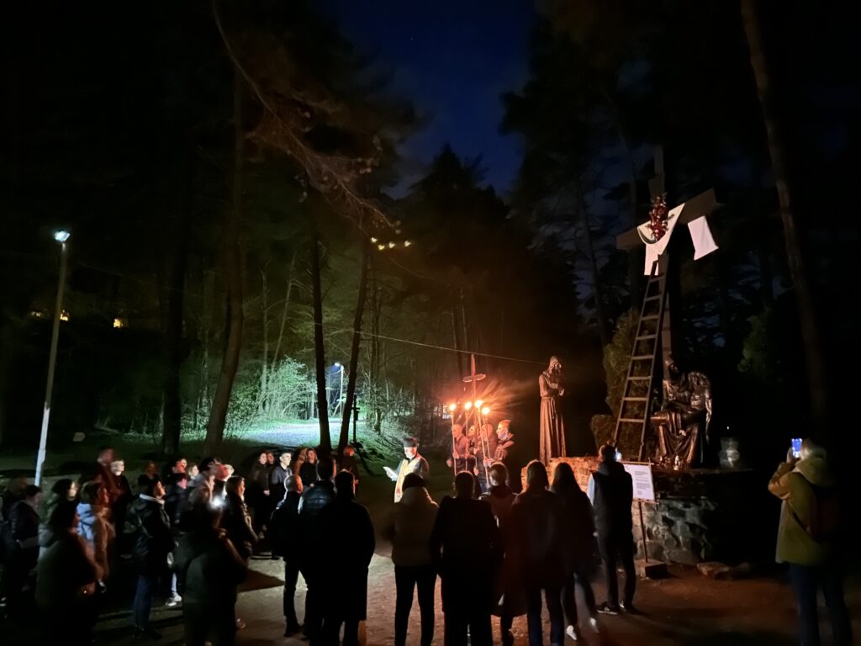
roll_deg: +2.2
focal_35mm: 24
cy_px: 323
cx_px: 430
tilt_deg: +10.7
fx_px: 597
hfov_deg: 71.6
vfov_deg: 56.8
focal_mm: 6.86
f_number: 1.78
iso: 25000
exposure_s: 1/5
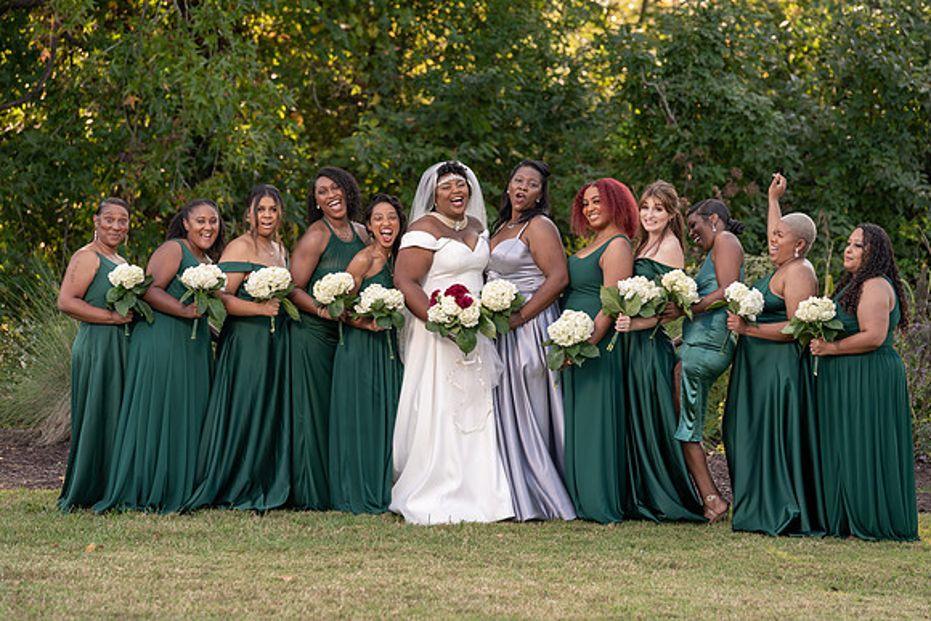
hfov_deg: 14.5
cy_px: 311
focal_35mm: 141
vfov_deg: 9.7
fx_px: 3649
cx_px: 473
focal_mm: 137
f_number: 4
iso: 160
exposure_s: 1/200
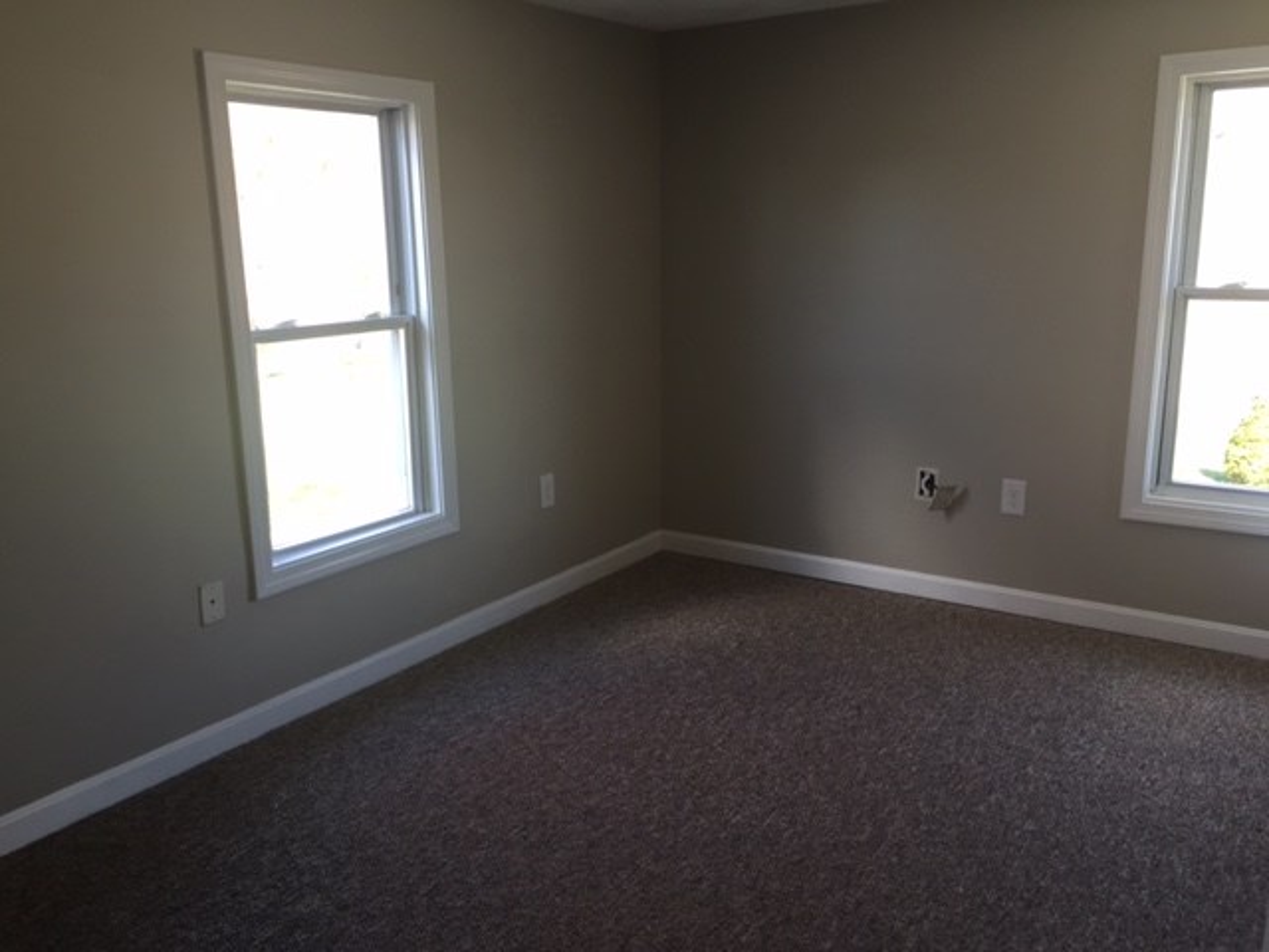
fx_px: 1063
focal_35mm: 29
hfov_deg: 61.7
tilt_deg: -13.8
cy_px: 476
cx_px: 634
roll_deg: +1.1
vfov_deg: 48.2
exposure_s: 1/60
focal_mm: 4.15
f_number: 2.2
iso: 40
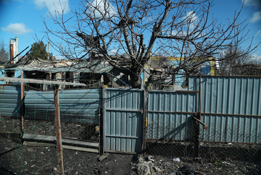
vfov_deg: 53.2
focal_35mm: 24
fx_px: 174
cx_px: 130
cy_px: 88
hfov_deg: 73.7
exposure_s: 1/500
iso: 320
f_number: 2.8
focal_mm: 24
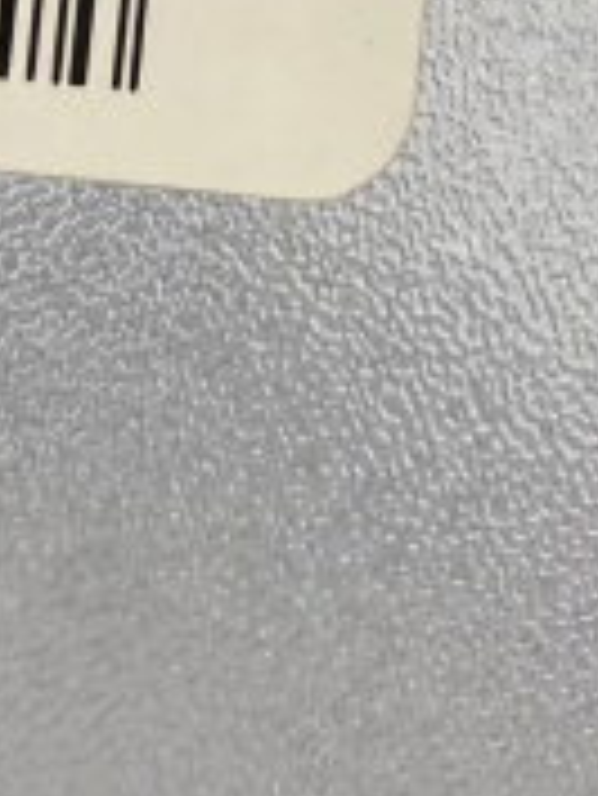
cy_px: -753
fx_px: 2646
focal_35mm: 115
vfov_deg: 14.5
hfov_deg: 12.8
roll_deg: +5.2
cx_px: 18
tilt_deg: -43.7
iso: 100
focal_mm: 4.25
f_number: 1.8
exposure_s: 1/121
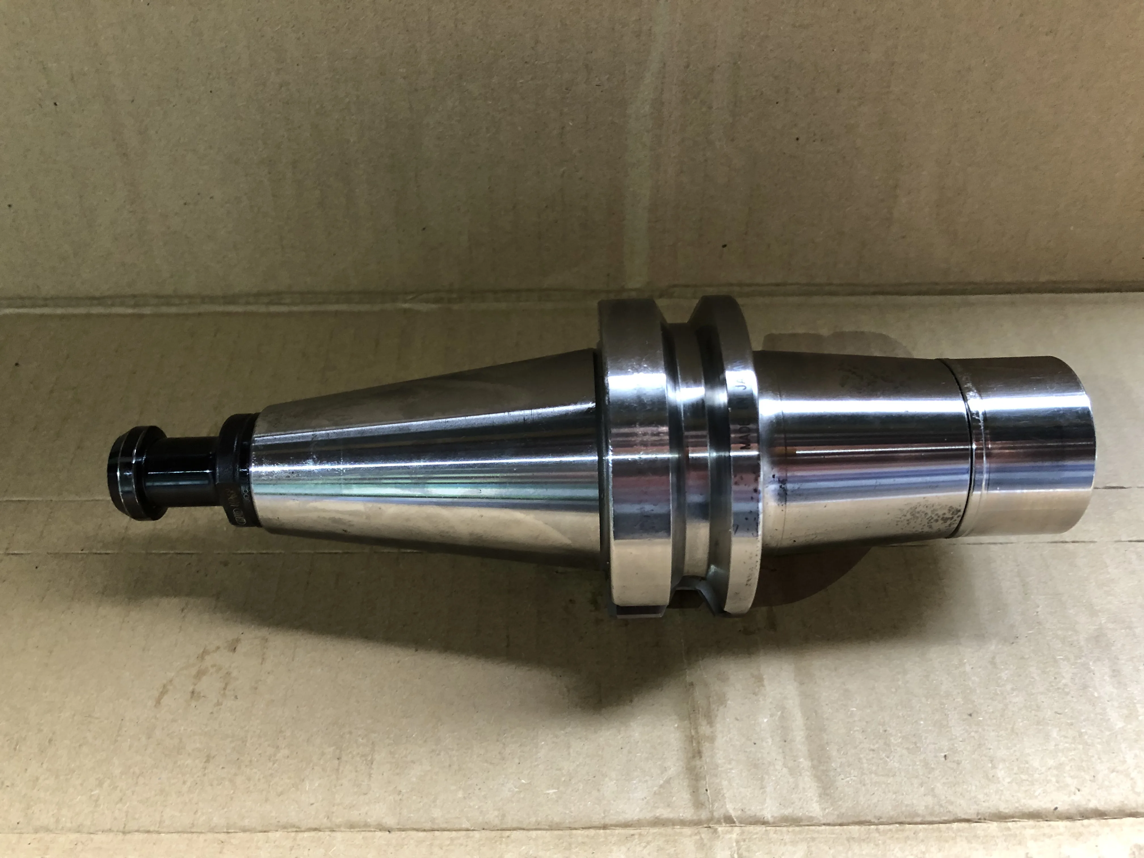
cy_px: 429
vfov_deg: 49.7
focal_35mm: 28
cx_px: 572
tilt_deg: -48.2
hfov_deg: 63.4
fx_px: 925
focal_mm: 3.99
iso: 64
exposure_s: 1/15
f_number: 1.8
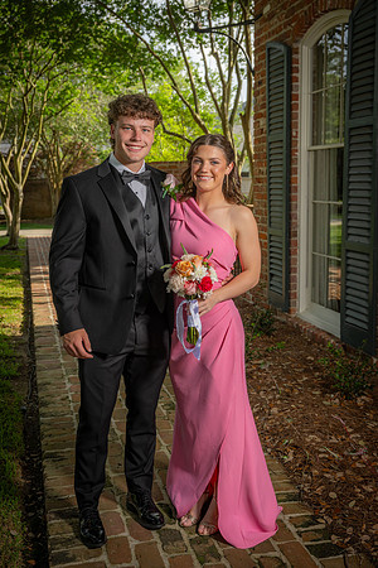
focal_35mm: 41
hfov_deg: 32.6
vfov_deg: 47.4
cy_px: 284
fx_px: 646
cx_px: 189
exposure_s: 1/160
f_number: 5.6
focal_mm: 41
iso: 100
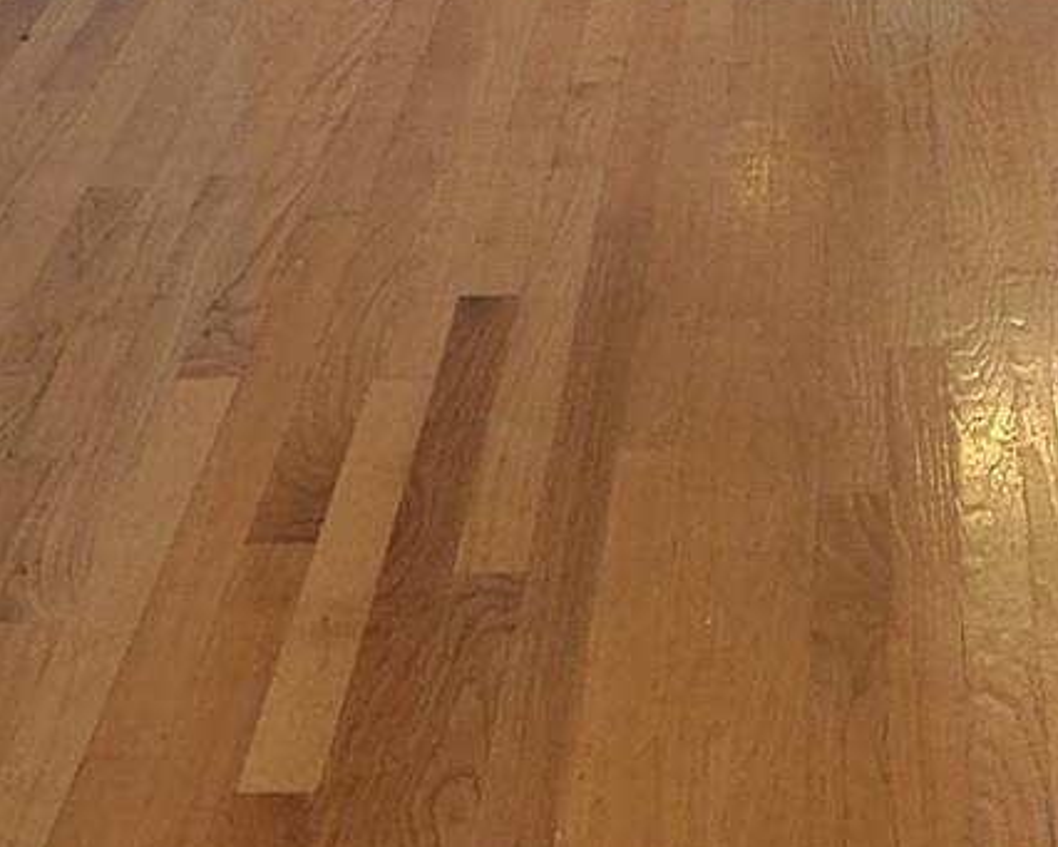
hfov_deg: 15.3
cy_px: -869
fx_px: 3821
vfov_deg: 11.4
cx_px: 1187
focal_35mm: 122
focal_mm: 5.4
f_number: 1.8
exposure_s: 1/120
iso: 250
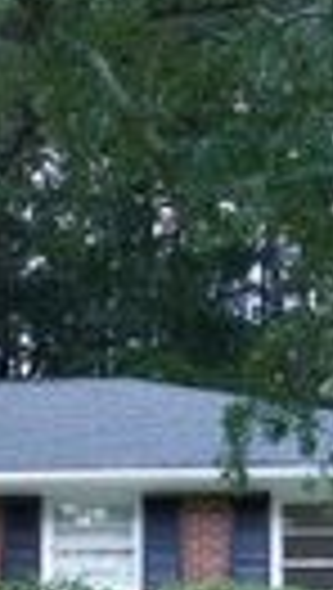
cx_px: -369
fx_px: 2347
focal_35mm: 150
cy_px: 574
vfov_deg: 14.1
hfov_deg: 7.7
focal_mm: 25
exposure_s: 1/160
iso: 250
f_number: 4.5
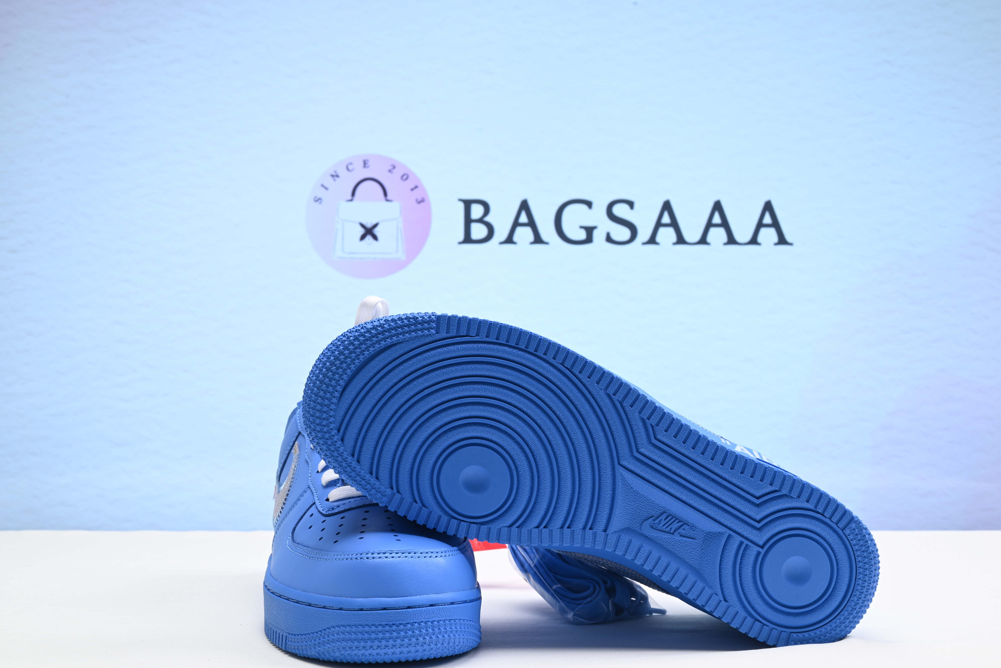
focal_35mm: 41
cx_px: 500
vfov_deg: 32.7
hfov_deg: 47.4
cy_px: 334
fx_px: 1140
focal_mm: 41
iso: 100
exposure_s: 1/2
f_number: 16
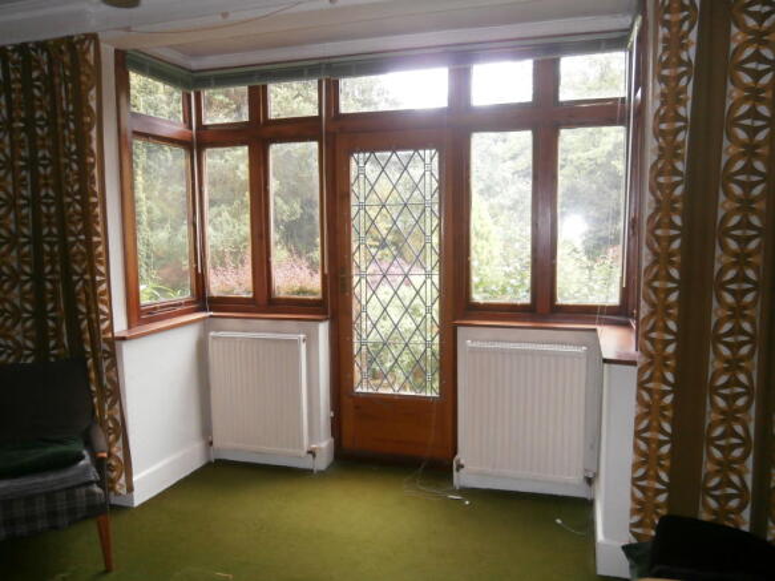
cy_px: 290
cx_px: 388
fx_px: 582
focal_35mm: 26
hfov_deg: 67.3
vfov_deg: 53.0
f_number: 2.8
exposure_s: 1/30
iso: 160
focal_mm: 4.7
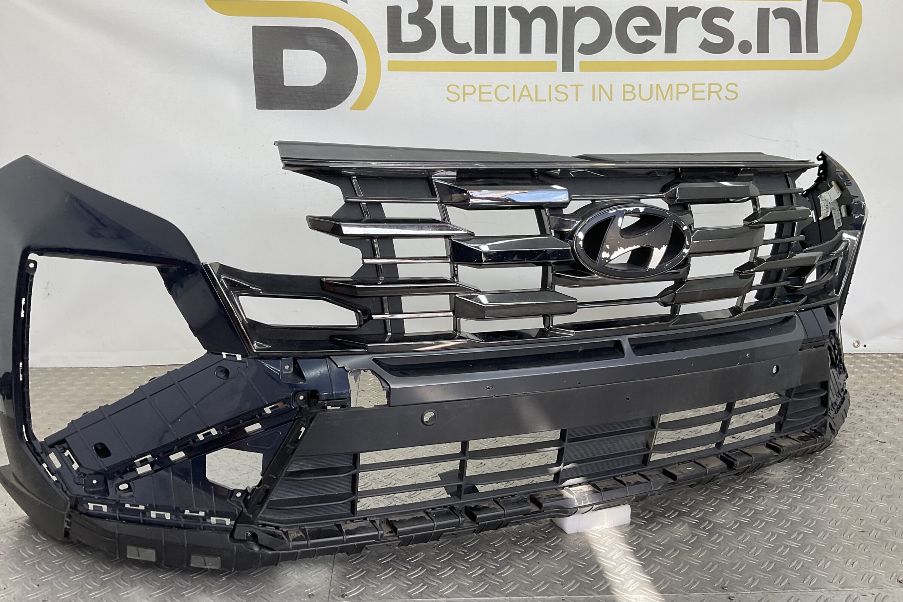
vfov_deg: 41.1
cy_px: 300
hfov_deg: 58.7
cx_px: 443
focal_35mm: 32
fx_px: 803
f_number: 1.8
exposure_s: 1/120
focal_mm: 3
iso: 20
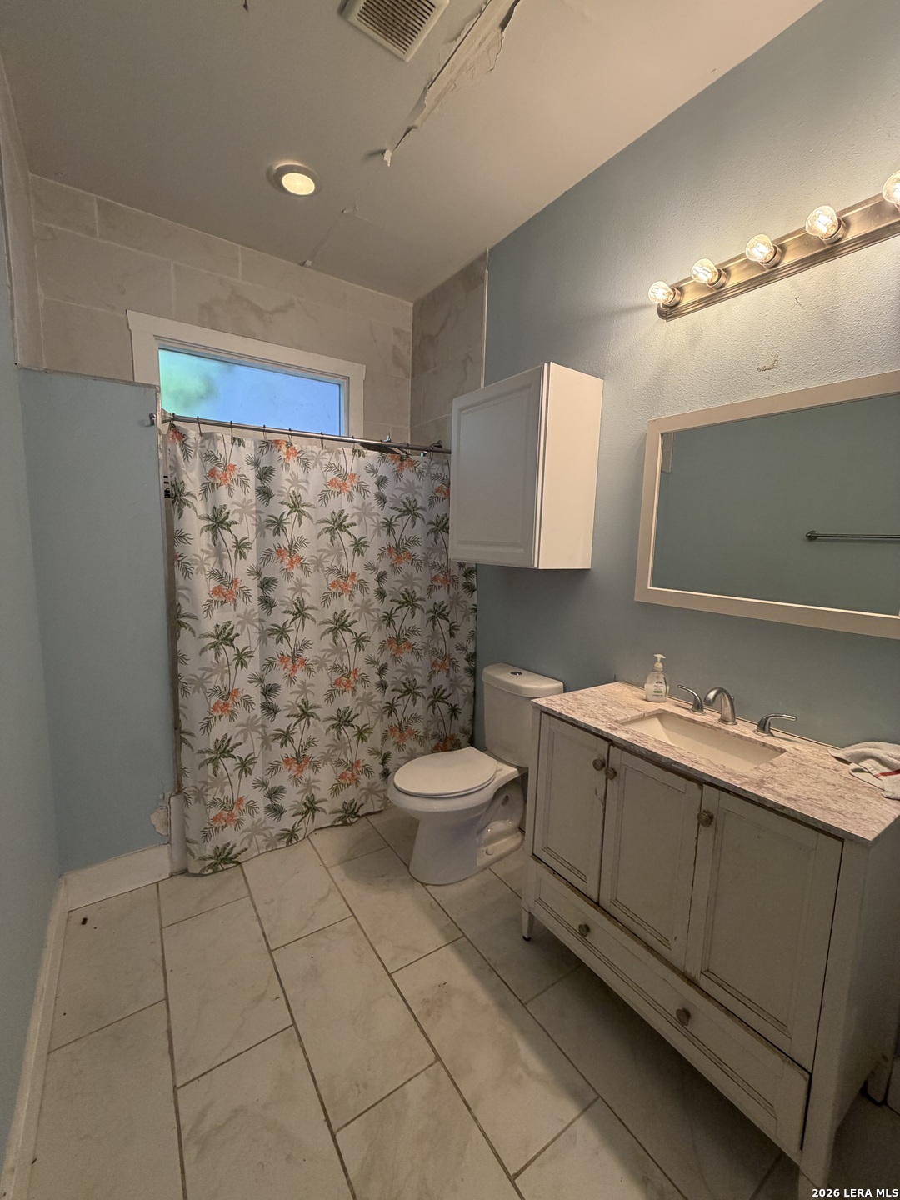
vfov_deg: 102.1
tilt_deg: -6.6
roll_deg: -0.8
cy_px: 600
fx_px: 485
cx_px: 450
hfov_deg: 85.7
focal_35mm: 14
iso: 250
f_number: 2.2
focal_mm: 2.22
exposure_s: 1/121
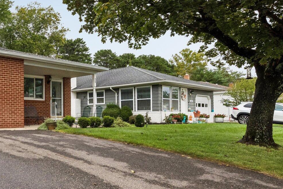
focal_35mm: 31
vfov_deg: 42.0
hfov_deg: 50.0
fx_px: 244
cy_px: 70
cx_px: 5
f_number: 7.1
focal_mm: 15
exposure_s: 1/2000
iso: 1250
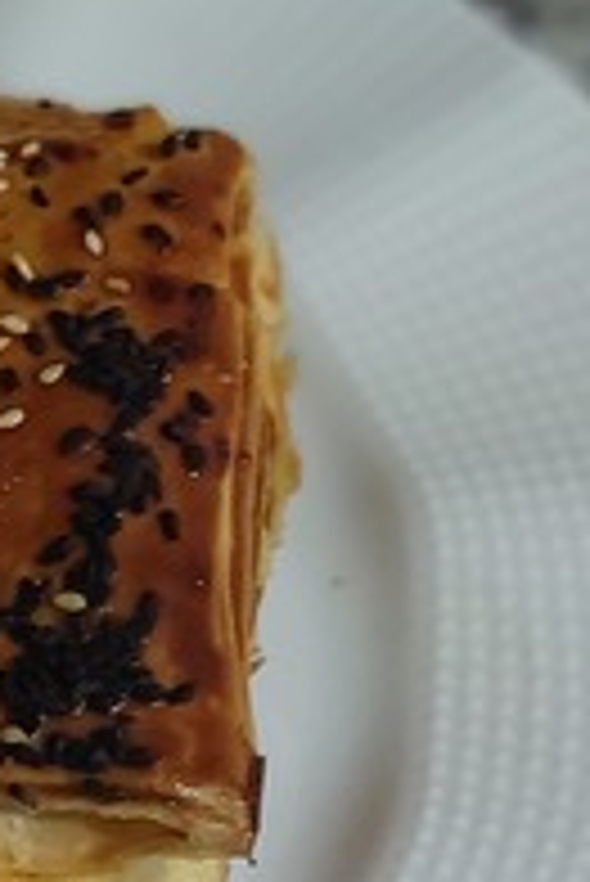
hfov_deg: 12.0
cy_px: 468
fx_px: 2699
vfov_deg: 18.6
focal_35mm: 110
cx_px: -261
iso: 400
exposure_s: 1/25
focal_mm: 4.6
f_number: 1.8
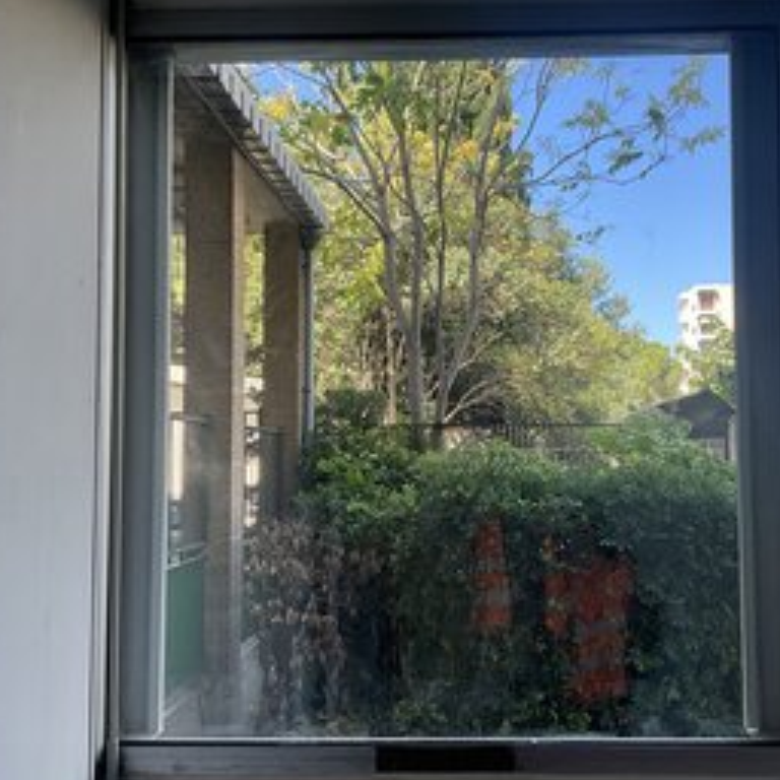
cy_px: 396
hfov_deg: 41.7
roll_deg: +0.3
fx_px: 1020
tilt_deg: +3.2
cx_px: 469
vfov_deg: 41.9
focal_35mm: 40
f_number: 1.8
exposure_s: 1/174
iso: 20
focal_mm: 3
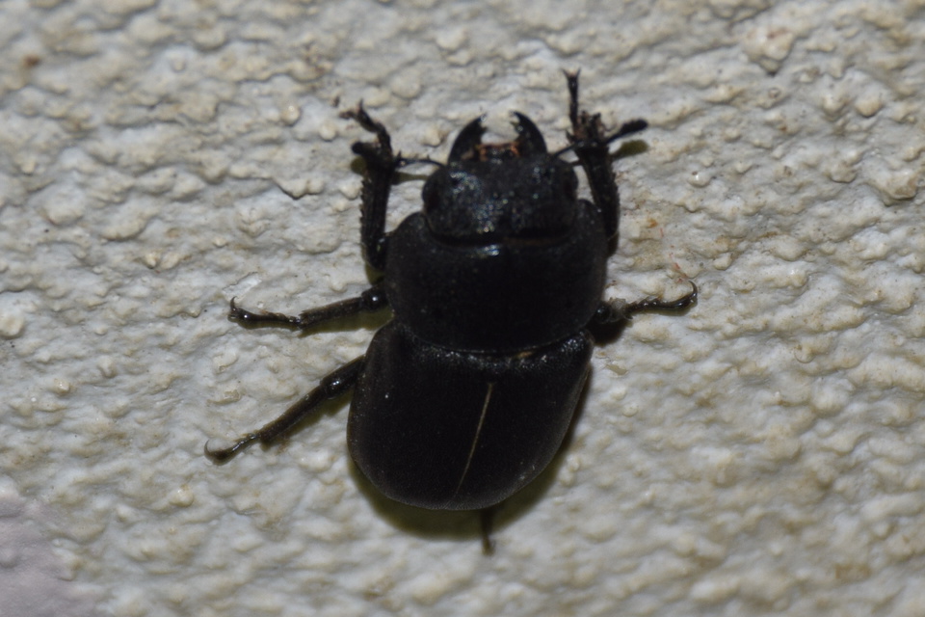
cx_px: 462
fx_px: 5395
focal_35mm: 210
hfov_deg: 9.8
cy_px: 308
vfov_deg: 6.5
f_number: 5.6
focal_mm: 140
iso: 320
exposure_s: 1/60
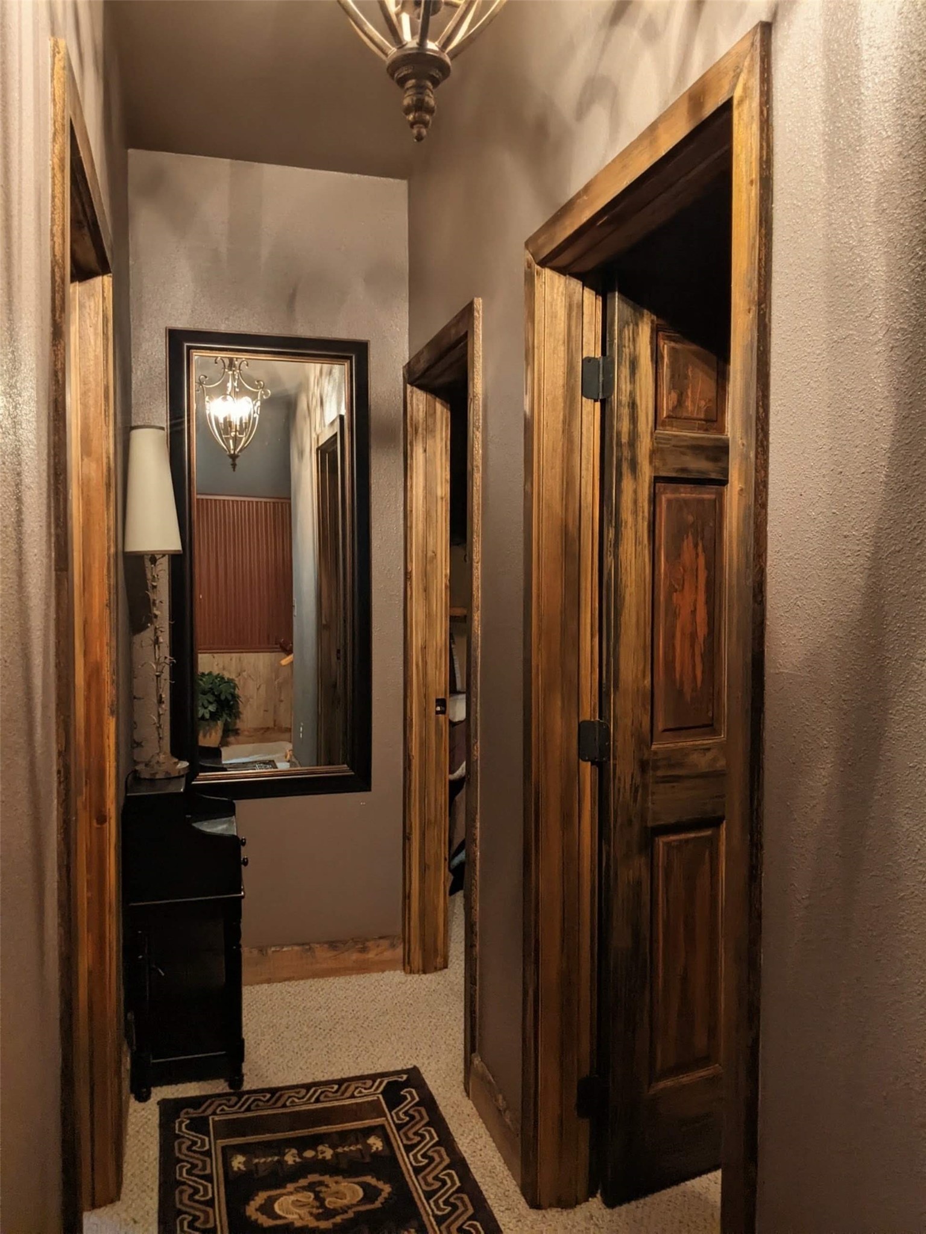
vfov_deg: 65.3
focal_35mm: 27
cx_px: 463
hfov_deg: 51.4
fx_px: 963
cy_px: 617
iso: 278
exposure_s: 1/24
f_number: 1.8
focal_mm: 4.44
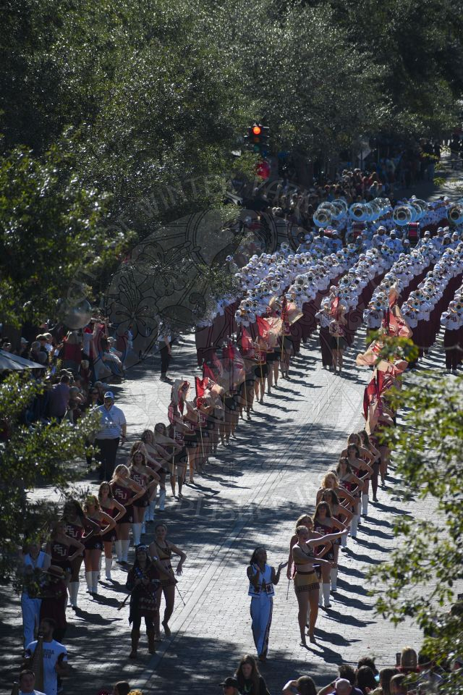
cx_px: 232
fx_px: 5343
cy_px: 348
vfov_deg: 7.4
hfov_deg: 5.0
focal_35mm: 277
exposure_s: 1/640
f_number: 5.3
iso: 100
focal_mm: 185
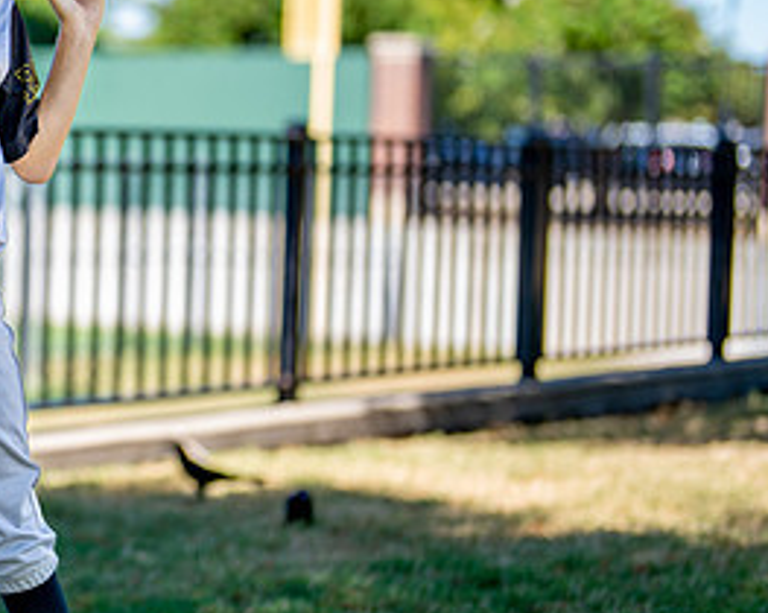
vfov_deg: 12.2
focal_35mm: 126
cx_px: -75
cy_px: 277
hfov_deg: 14.9
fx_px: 2862
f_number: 1.2
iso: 100
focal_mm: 50
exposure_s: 1/2000
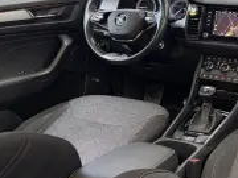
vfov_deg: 27.9
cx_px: 233
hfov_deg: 33.9
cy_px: 59
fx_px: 358
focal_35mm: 52
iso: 160
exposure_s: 1/50
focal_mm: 5.96
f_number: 1.6
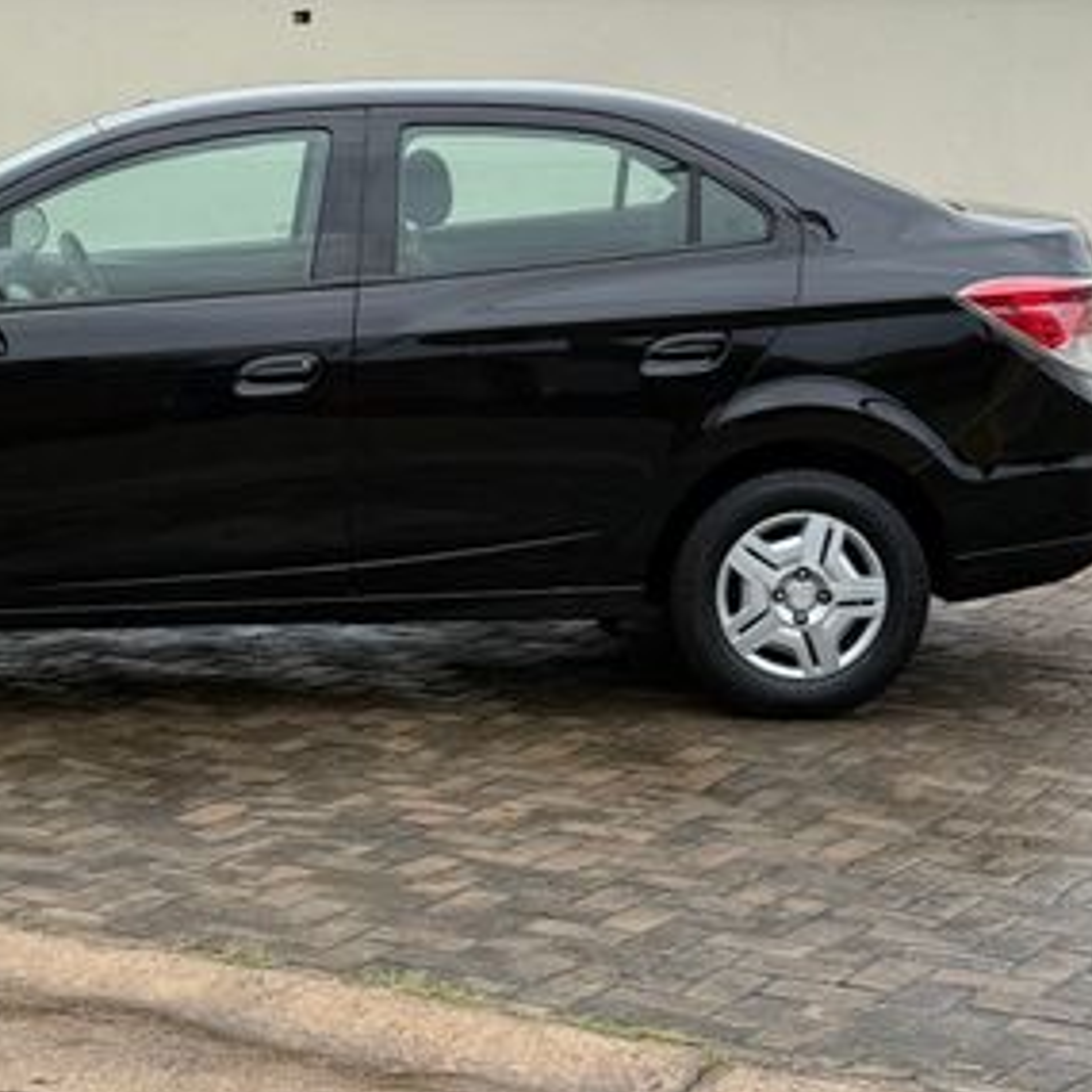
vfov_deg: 24.6
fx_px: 2498
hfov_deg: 24.3
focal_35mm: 70
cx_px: 253
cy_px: 421
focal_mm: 6.76
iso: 80
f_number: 1.78
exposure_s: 1/2088
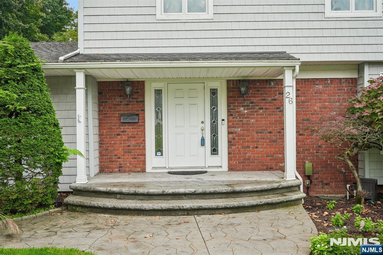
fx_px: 372
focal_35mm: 35
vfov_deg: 37.8
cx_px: 192
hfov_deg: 54.4
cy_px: 128
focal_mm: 35
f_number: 8
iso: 100
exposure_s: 1/50
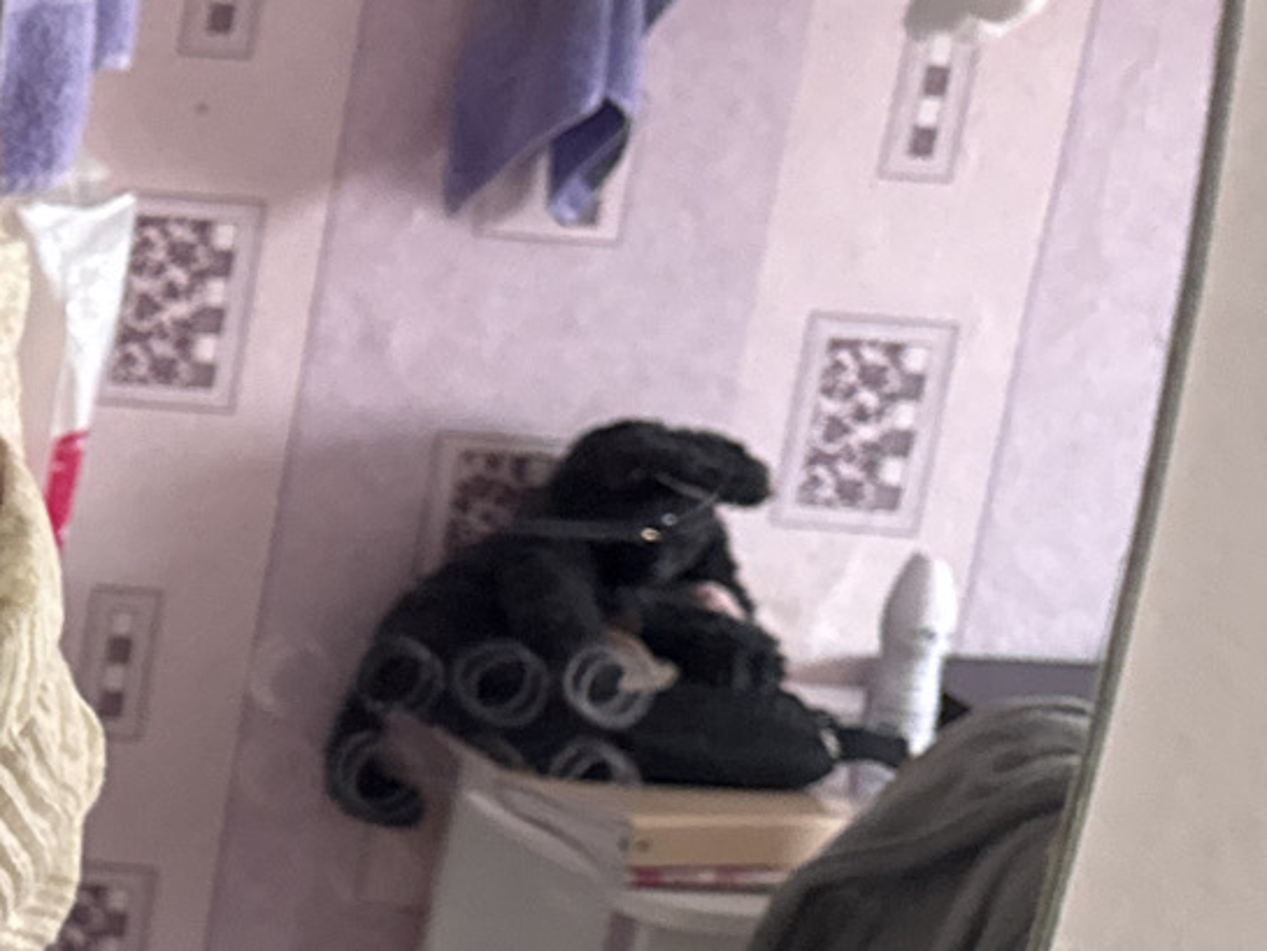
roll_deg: -2.3
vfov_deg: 16.8
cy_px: 574
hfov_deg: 18.5
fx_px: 3222
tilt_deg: -13.4
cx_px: -853
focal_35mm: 88
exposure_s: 1/49
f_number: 1.78
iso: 800
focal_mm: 6.76
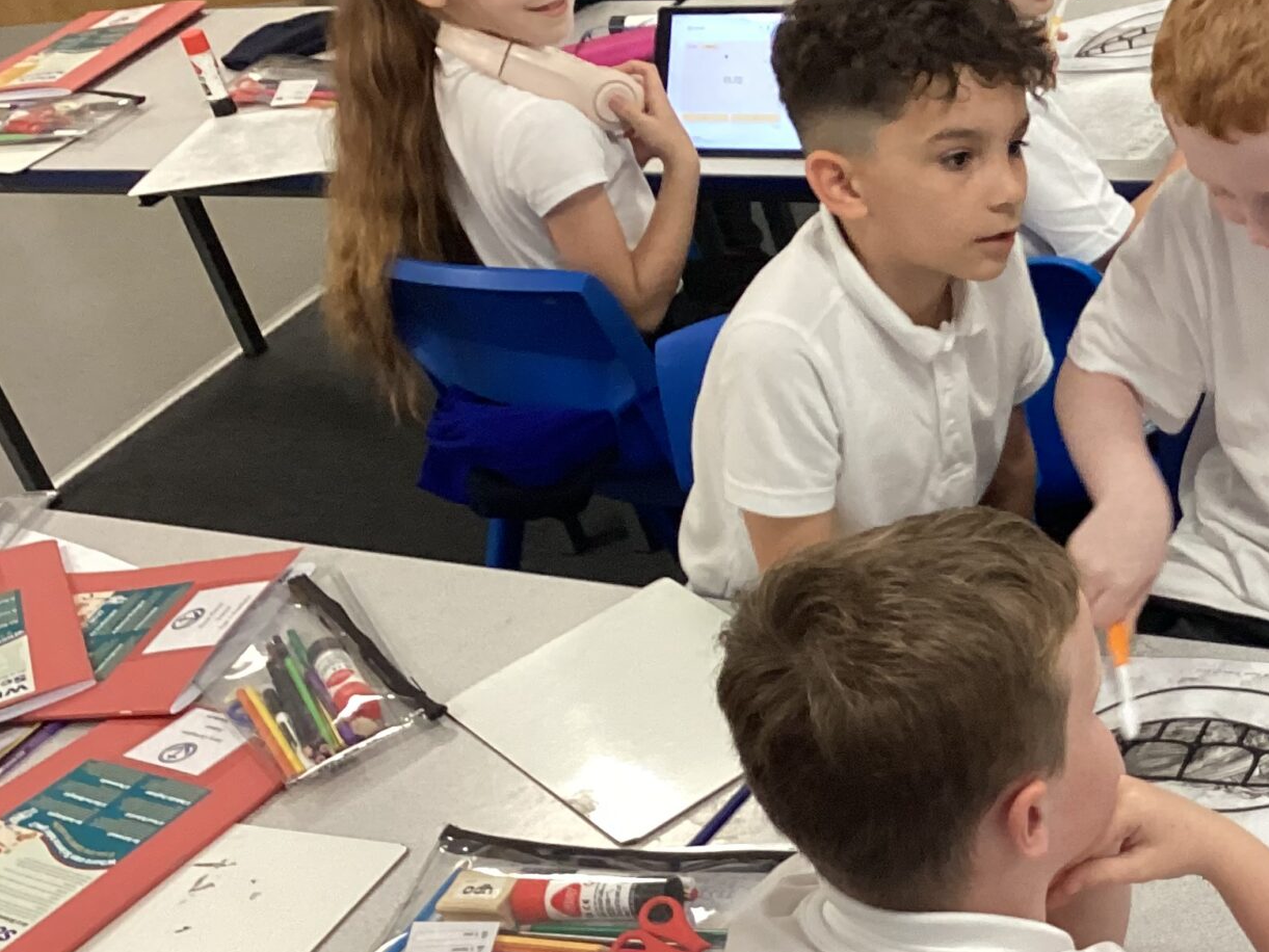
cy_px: 519
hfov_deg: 28.0
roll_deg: +11.4
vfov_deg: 22.6
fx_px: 2383
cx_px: 1279
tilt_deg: -32.7
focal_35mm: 65
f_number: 2.4
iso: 160
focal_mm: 3.3
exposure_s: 1/60
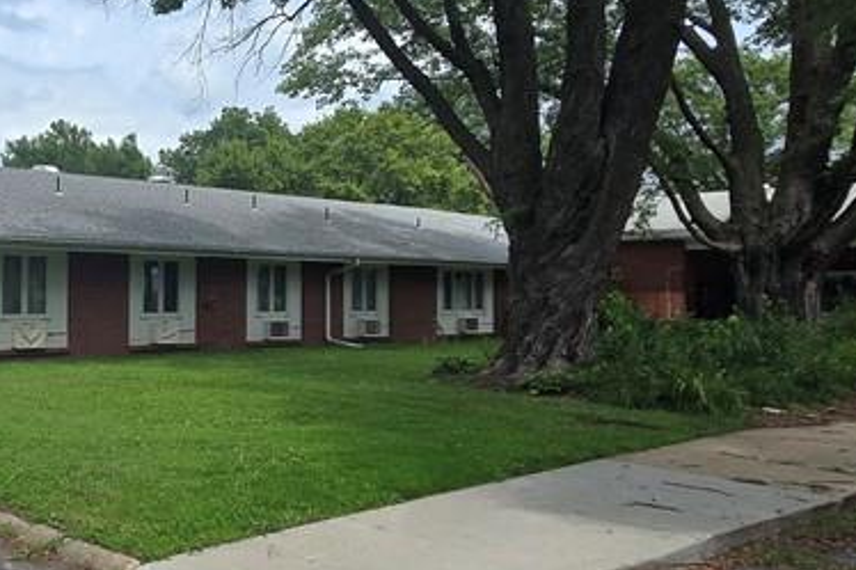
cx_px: 11
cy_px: 282
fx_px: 879
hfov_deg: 44.6
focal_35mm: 37
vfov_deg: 35.9
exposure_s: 1/2500
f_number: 2.2
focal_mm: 2.2
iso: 50
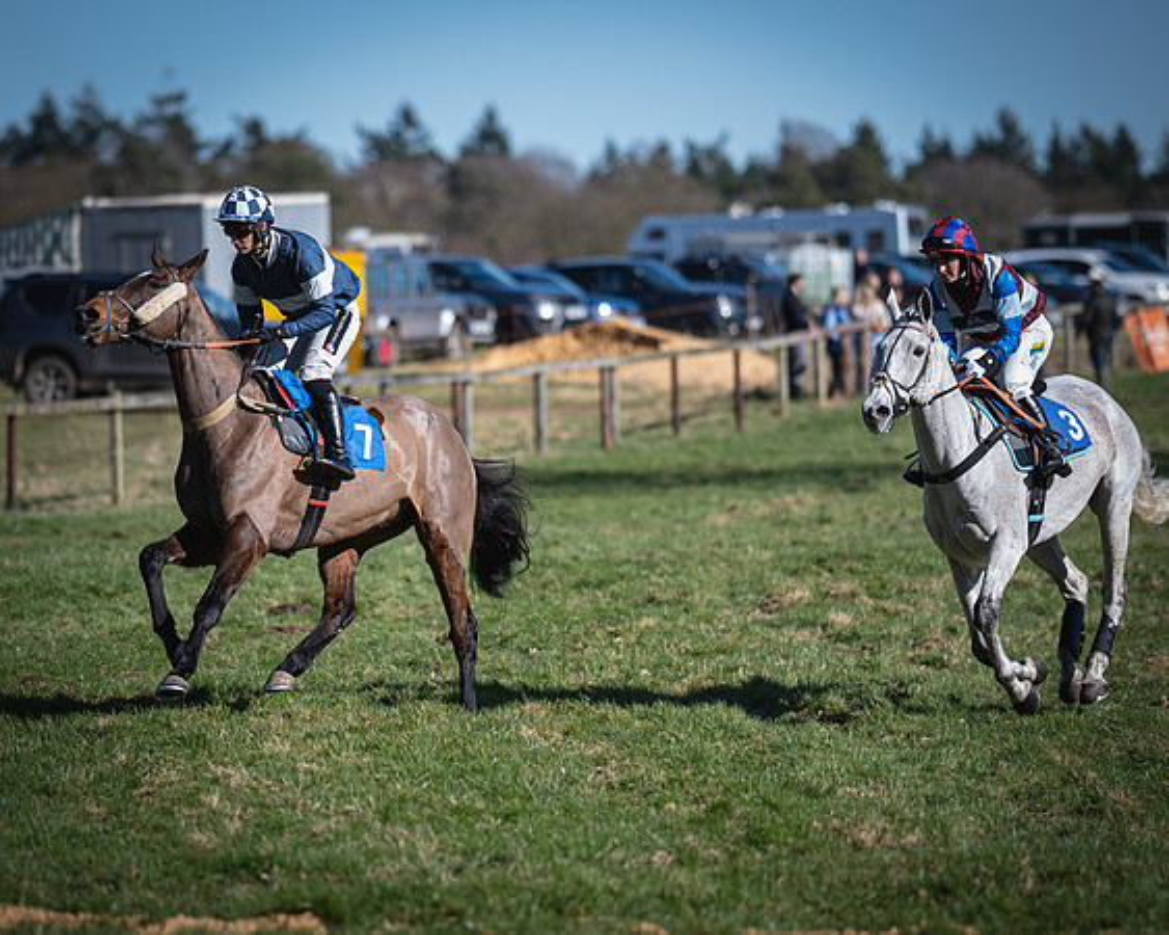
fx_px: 8137
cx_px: 445
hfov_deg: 8.2
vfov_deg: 6.6
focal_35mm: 235
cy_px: 481
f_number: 1.8
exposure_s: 1/2000
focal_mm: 135
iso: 50
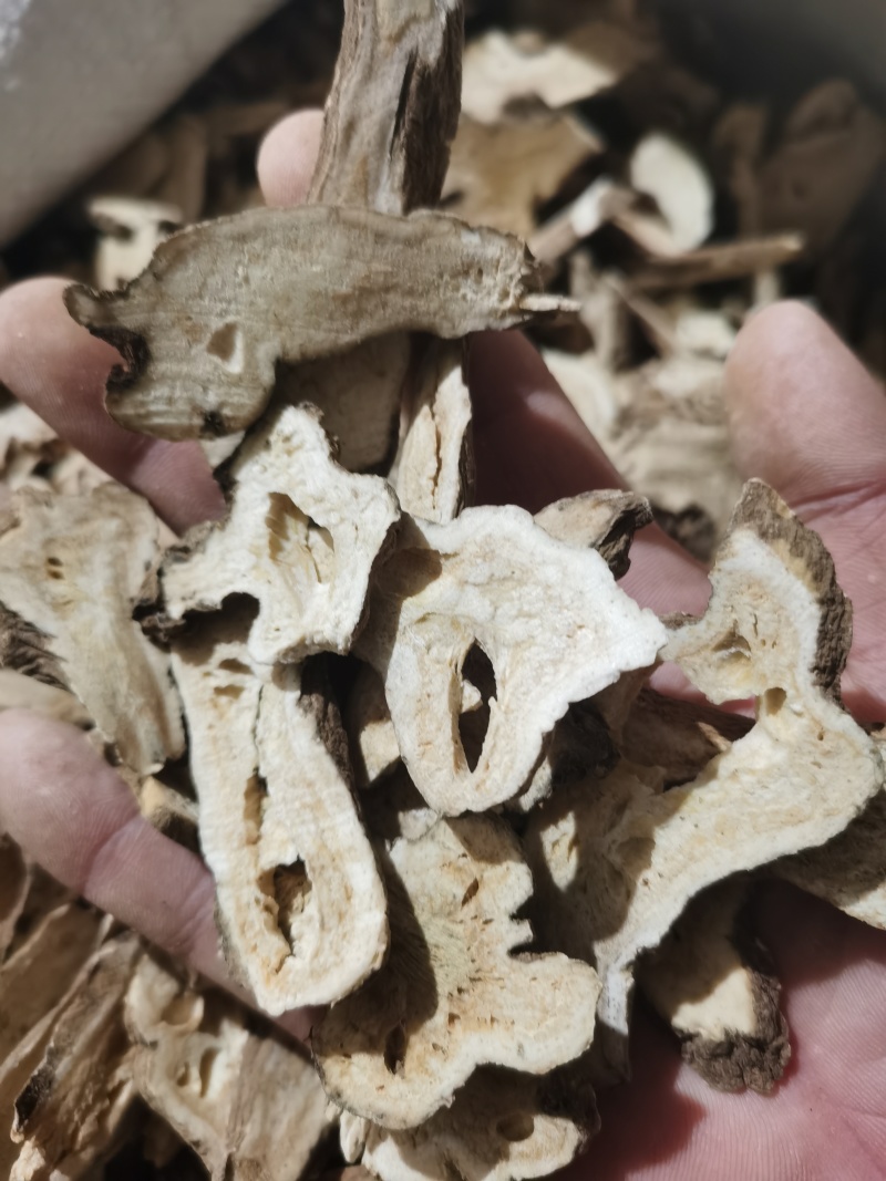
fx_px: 922
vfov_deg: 65.3
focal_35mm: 27
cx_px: 443
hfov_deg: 51.3
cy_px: 590
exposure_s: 1/33.3
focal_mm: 5.58
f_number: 1.8
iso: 400
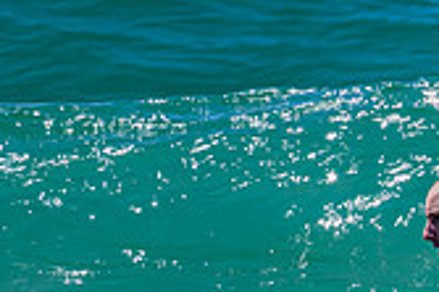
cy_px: 409
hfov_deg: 1.0
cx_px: 415
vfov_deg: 0.7
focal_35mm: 2016
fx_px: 24559
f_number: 11
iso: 900
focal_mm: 580
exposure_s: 1/2000
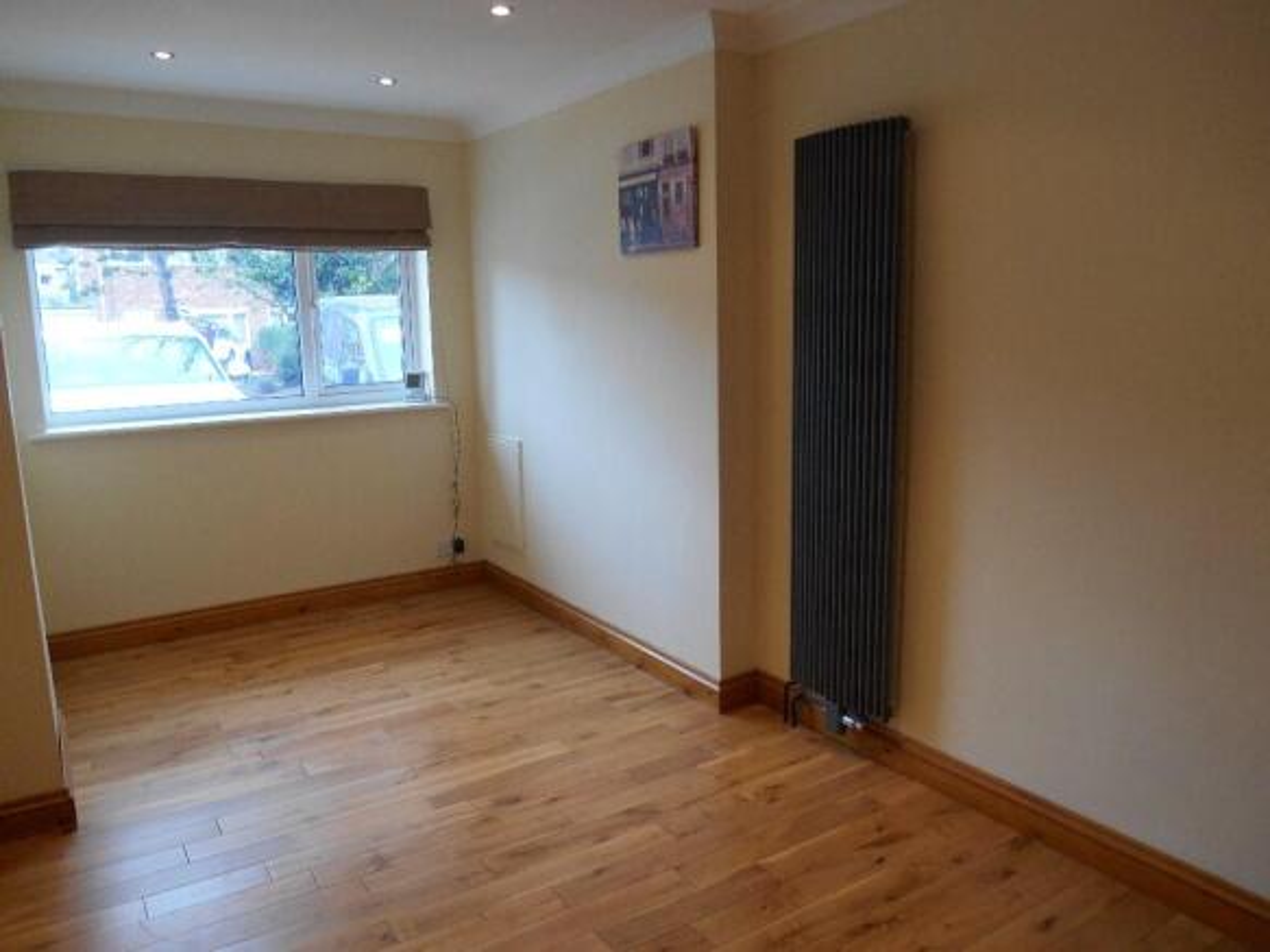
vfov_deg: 53.0
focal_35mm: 26
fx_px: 954
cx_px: 635
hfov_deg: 67.3
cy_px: 476
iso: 110
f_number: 3.4
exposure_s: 1/30
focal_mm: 4.7
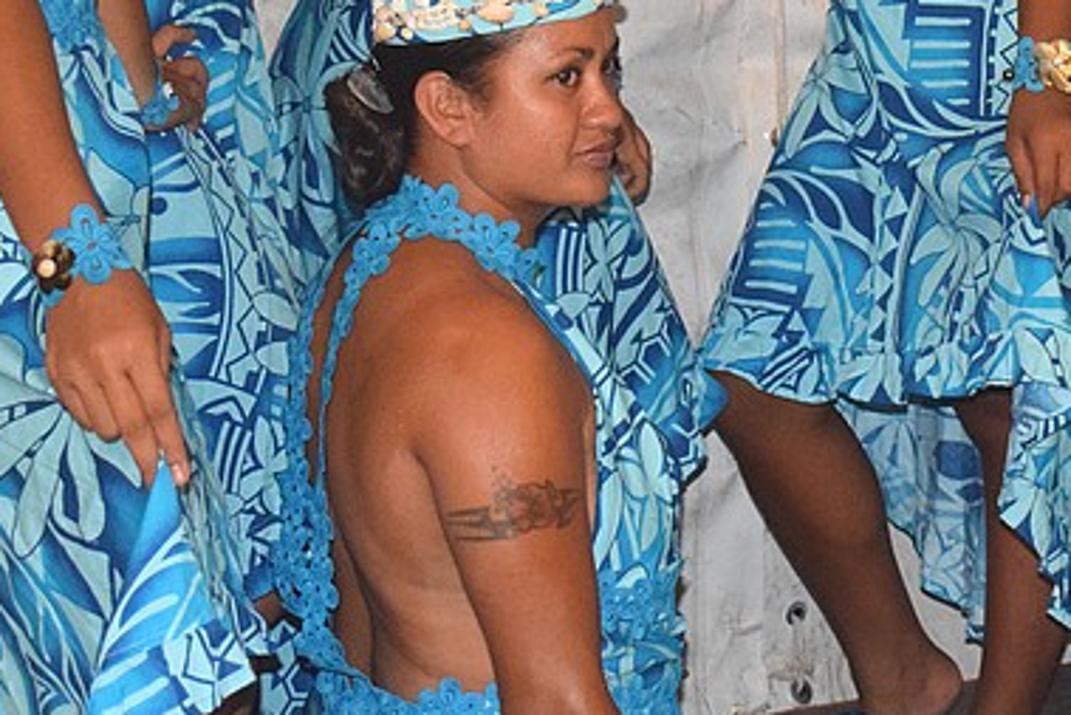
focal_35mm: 111
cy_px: -71
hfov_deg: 18.1
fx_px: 3303
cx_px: 996
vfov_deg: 12.2
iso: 3200
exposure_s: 1/60
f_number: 3.8
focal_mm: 26
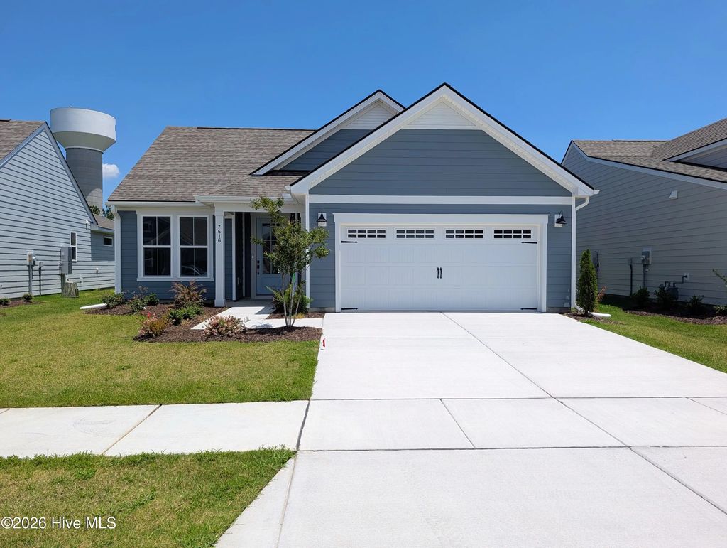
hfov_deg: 71.5
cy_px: 274
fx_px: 505
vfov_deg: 56.9
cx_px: 364
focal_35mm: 24
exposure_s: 1/2024
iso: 22
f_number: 1.68
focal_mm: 6.9
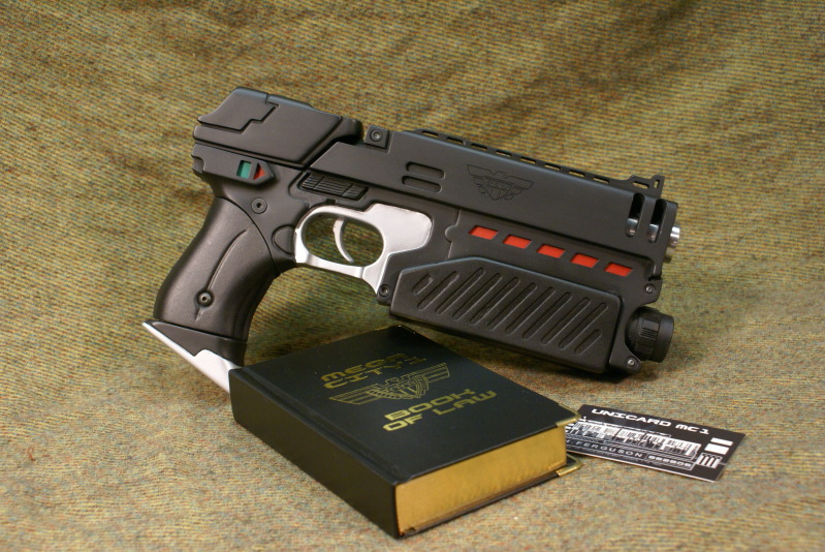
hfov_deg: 37.8
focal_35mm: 52
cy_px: 276
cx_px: 412
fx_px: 1204
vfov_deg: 25.8
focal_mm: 35
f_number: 5.6
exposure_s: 1/40
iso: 400
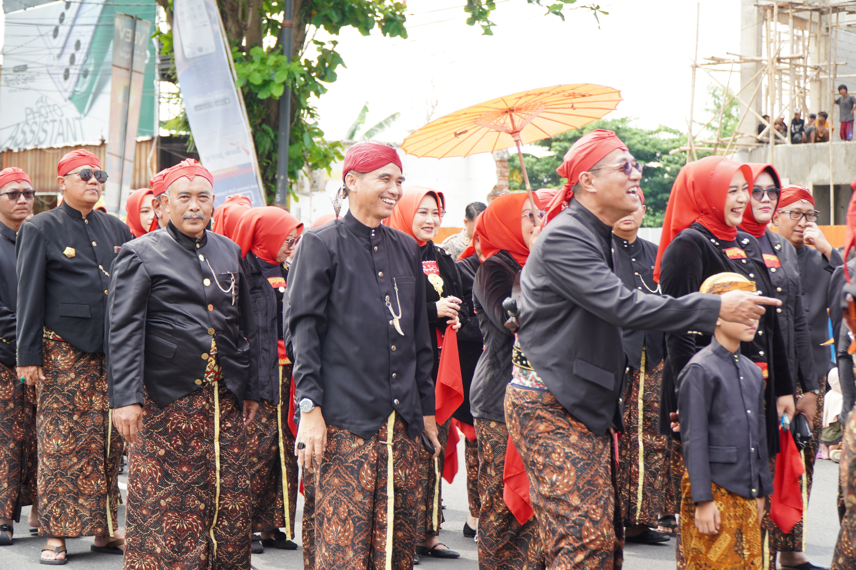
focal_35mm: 76
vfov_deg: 17.8
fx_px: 1819
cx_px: 428
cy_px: 285
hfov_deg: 26.5
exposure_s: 1/125
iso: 100
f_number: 4
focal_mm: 51
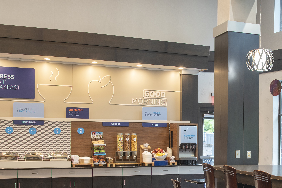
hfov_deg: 31.3
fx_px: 486
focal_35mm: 62
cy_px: 141
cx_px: 237
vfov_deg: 21.7
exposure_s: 1/1.25
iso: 100
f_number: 9
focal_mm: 31
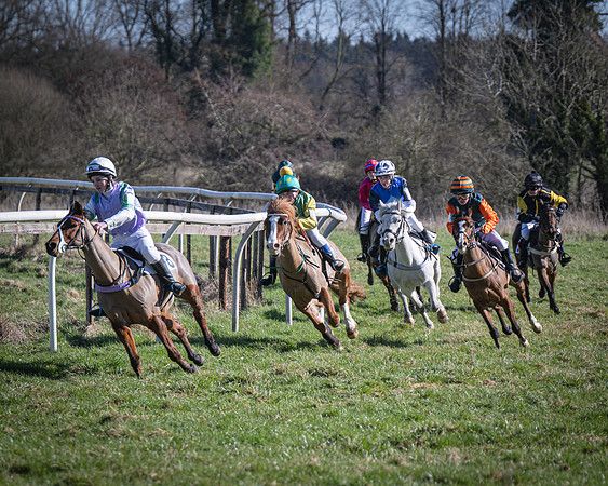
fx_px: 4680
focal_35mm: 260
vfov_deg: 5.9
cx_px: 232
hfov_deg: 7.4
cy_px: 243
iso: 125
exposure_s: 1/1000
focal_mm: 140
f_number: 4
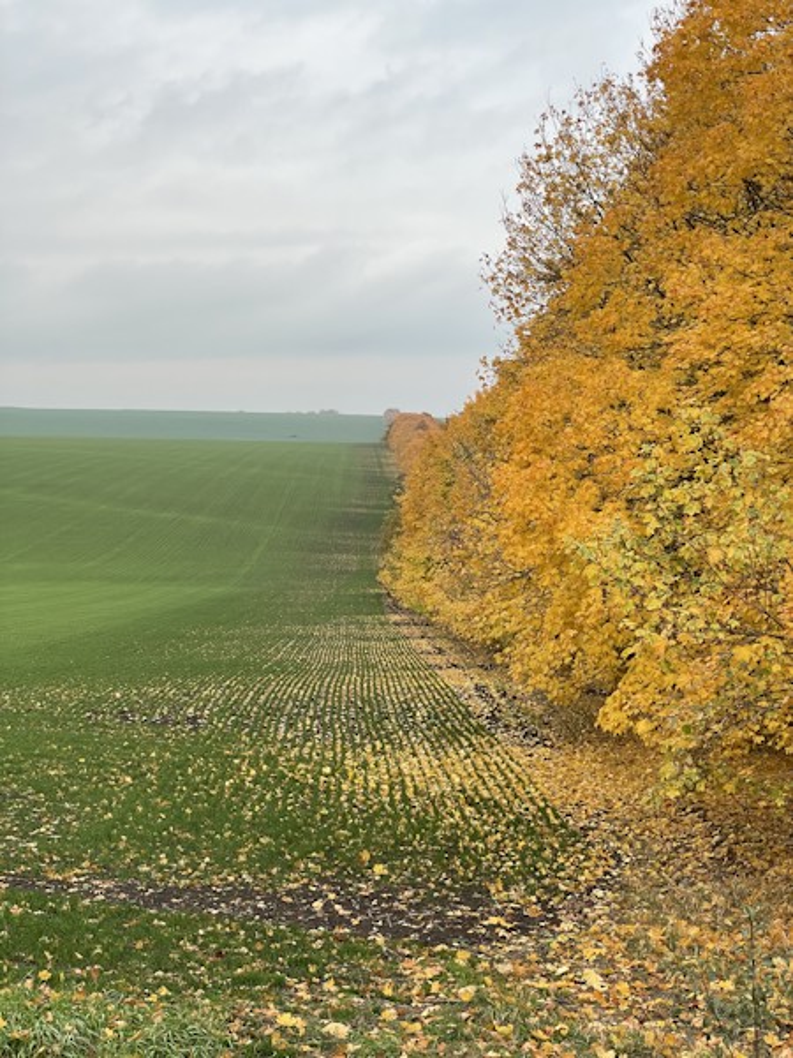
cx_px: 396
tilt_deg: -2.8
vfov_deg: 36.8
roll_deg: +0.5
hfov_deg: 28.0
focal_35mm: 52
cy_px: 529
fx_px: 1588
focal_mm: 6
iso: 80
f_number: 2
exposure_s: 1/99
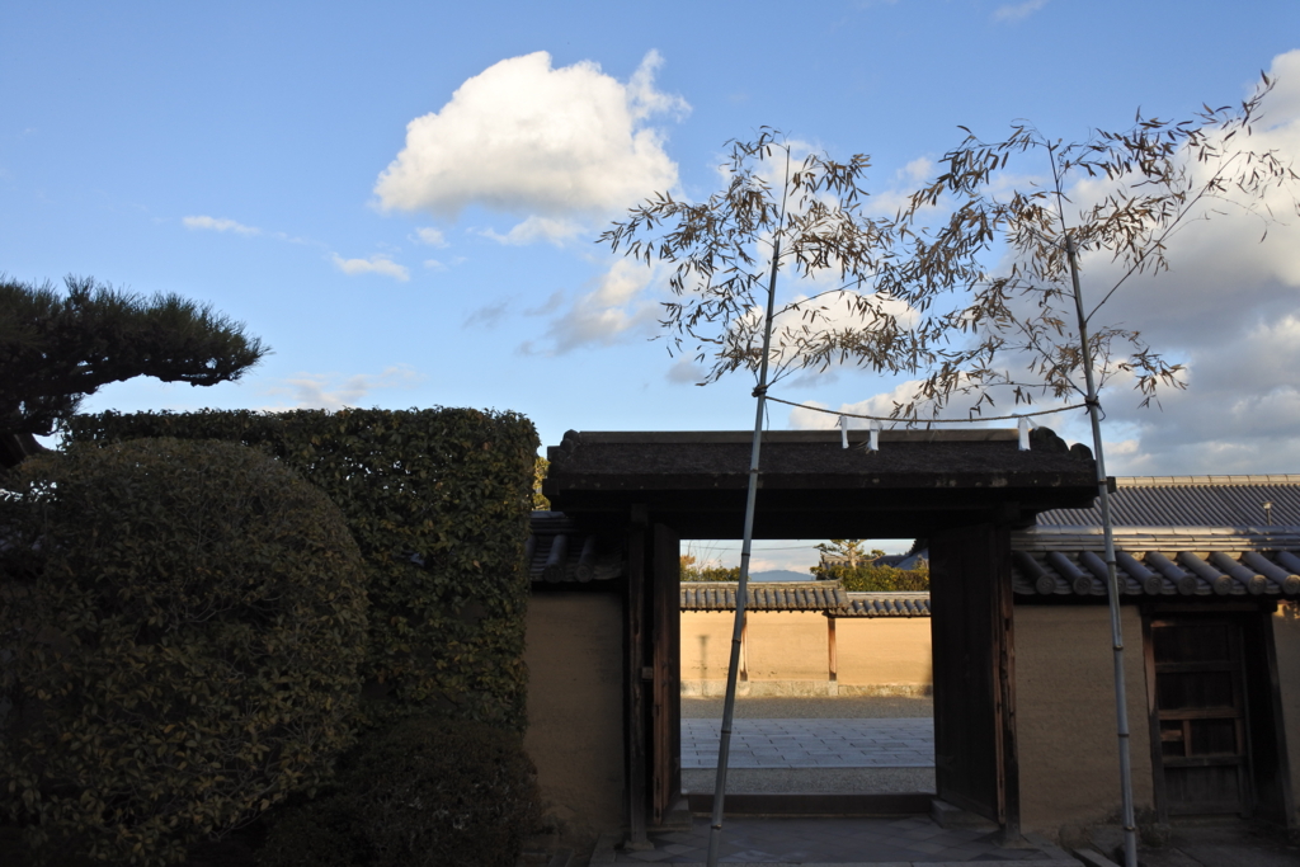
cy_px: 434
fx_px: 1047
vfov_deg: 45.0
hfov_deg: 63.7
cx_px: 650
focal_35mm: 29
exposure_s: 1/800
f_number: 3.5
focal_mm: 10.9
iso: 160
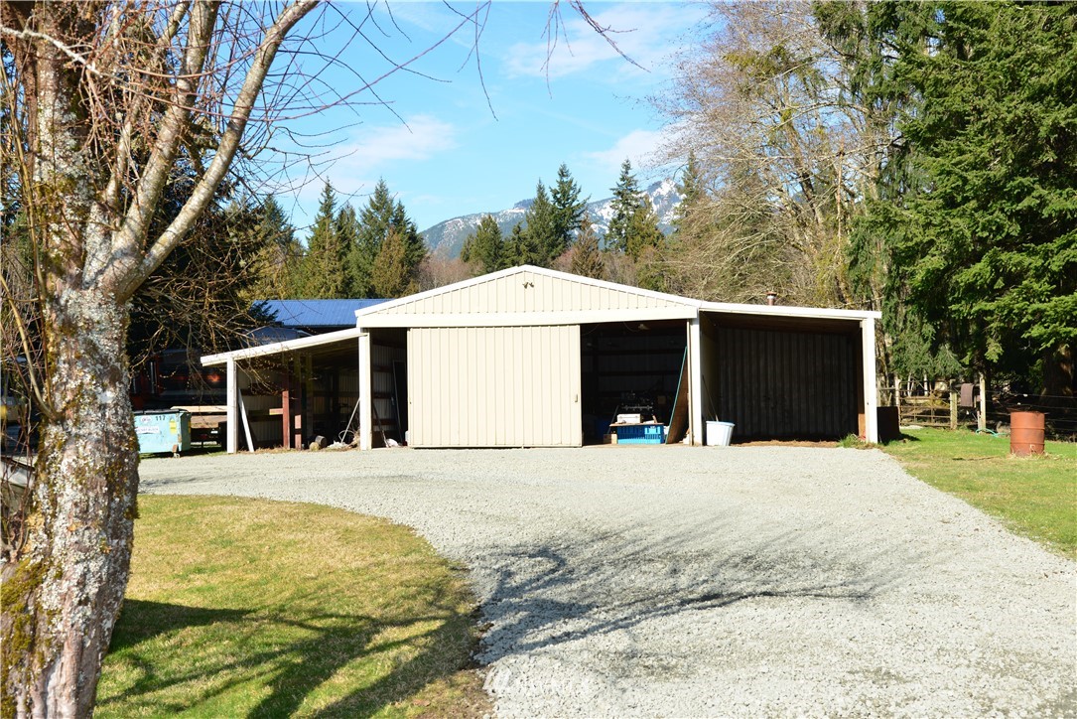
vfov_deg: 28.1
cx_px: 538
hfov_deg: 41.1
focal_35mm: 48
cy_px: 360
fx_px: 1436
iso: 200
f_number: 9
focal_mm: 48
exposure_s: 1/250
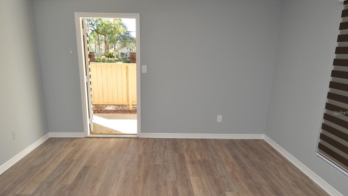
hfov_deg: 83.7
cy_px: 113
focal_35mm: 21
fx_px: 194
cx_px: 162
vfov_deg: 53.4
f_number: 5.6
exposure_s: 1/125
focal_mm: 12
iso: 400
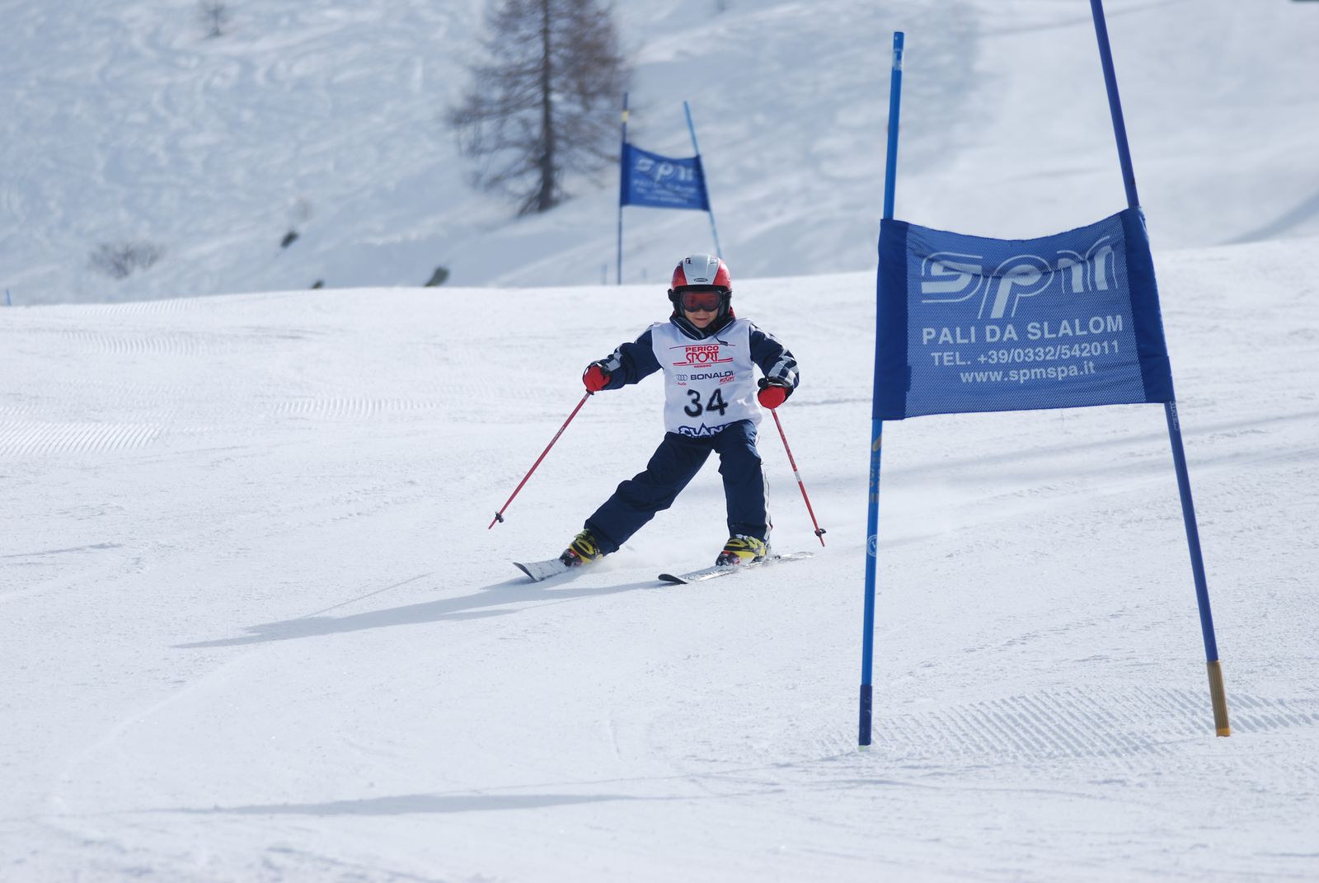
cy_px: 442
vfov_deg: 5.6
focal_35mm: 248
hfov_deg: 8.3
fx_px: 9079
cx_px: 660
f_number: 5.3
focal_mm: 165
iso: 100
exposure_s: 1/1250
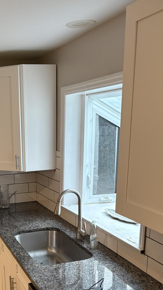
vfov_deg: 44.8
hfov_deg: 26.2
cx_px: 16
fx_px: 338
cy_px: 219
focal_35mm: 44
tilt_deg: -15.3
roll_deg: +2.2
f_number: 1.6
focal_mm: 5.96
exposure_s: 1/60
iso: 125
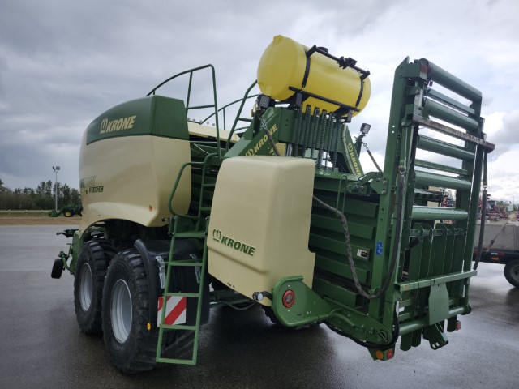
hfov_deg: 73.9
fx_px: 345
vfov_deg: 58.9
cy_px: 194
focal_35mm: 23
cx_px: 260
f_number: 1.8
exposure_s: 1/531
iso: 25
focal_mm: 5.54
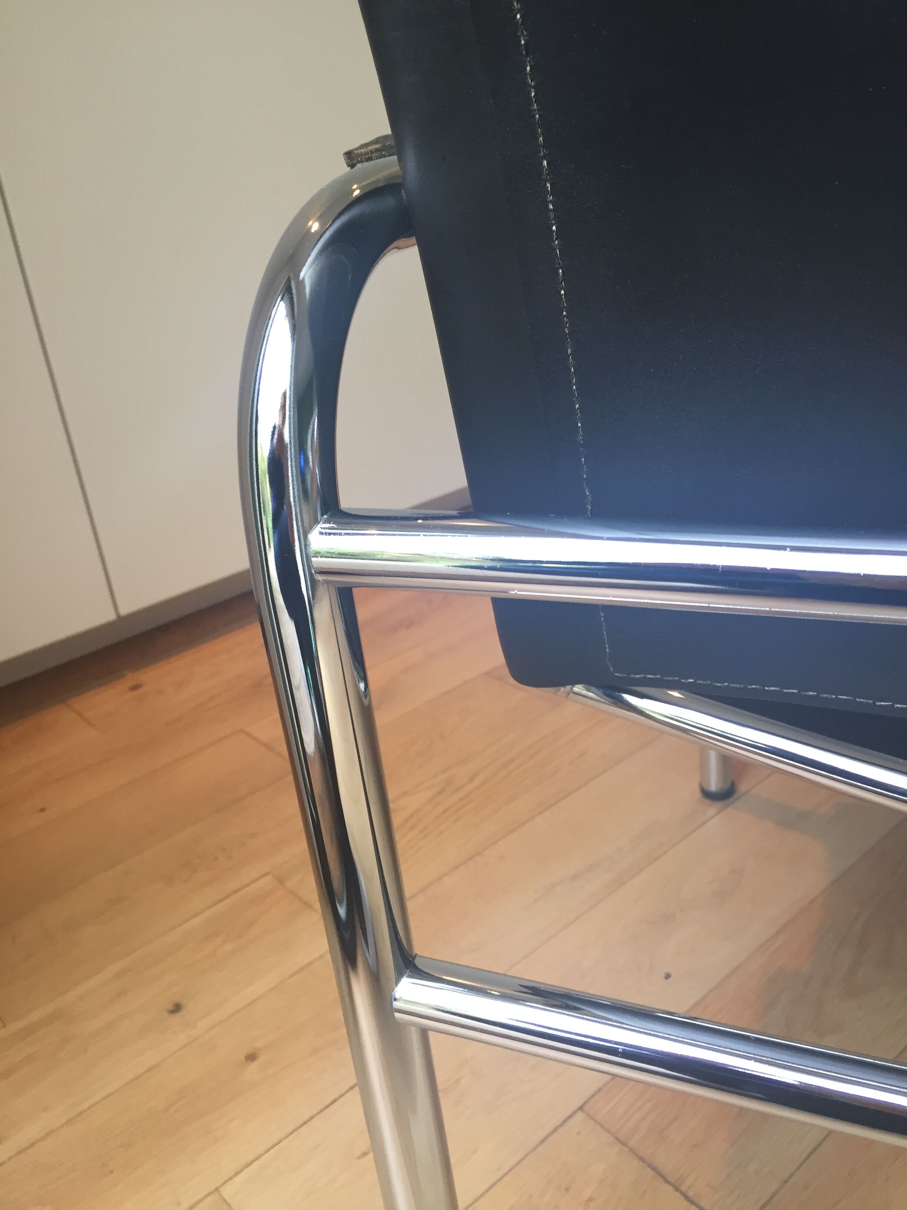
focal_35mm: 29
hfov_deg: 48.2
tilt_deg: -25.2
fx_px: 1013
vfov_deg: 61.7
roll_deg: +7.4
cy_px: 605
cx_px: 454
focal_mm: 4.15
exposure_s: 1/33
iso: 40
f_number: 2.2
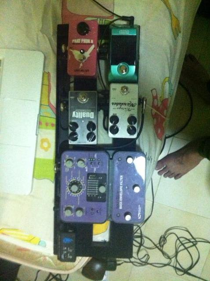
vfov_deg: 52.7
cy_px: 140
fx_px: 284
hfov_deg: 40.6
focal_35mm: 35
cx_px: 105
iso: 1000
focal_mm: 3.9
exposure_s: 1/15
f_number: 2.8
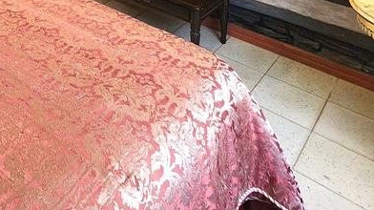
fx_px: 367
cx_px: 40
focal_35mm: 37
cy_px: -151
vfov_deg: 22.2
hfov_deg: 48.6
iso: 400
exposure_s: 1/30
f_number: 2.2
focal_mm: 2.2
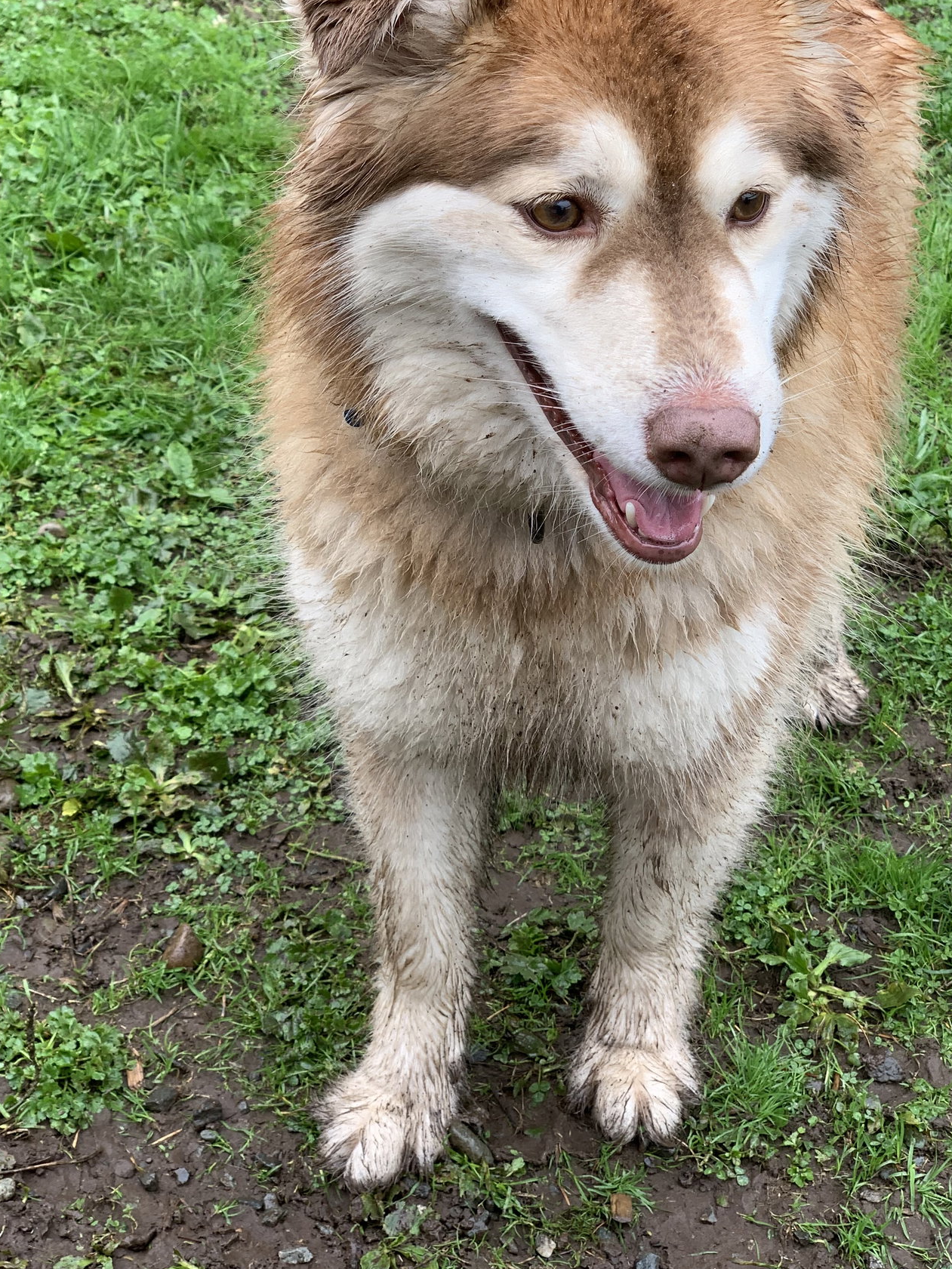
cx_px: 535
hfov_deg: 22.2
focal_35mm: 66
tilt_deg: -29.3
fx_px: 2420
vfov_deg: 29.3
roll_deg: -4.4
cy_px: 499
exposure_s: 1/103
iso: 16
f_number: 2.4
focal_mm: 6
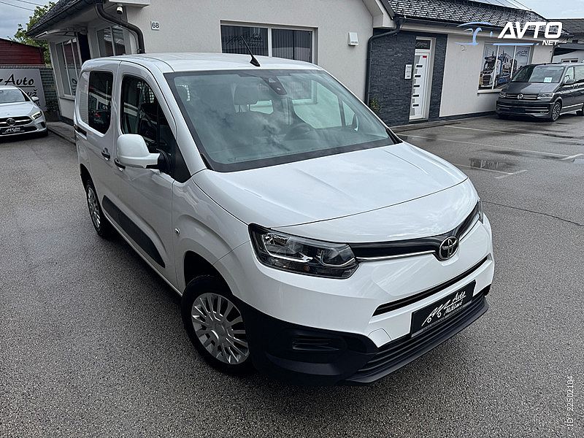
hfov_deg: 71.6
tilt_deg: -20.0
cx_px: 292
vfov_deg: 56.8
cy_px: 219
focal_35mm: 24
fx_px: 405
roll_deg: +0.2
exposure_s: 1/4049
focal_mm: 6.76
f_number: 1.78
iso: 80
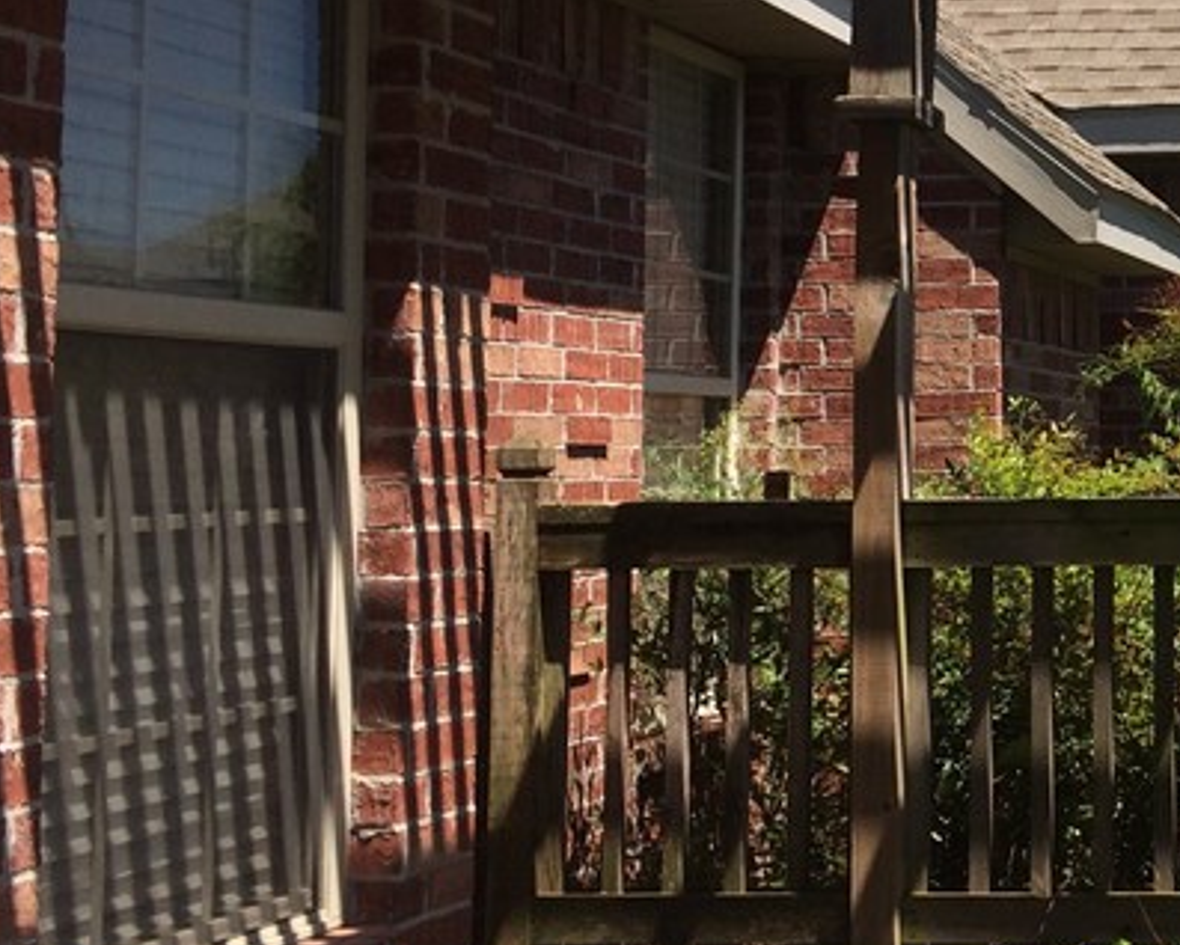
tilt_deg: +3.8
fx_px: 2551
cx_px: 1462
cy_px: 270
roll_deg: +1.0
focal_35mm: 73
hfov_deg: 23.5
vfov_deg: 20.9
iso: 32
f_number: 2.2
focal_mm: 4.15
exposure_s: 1/1325
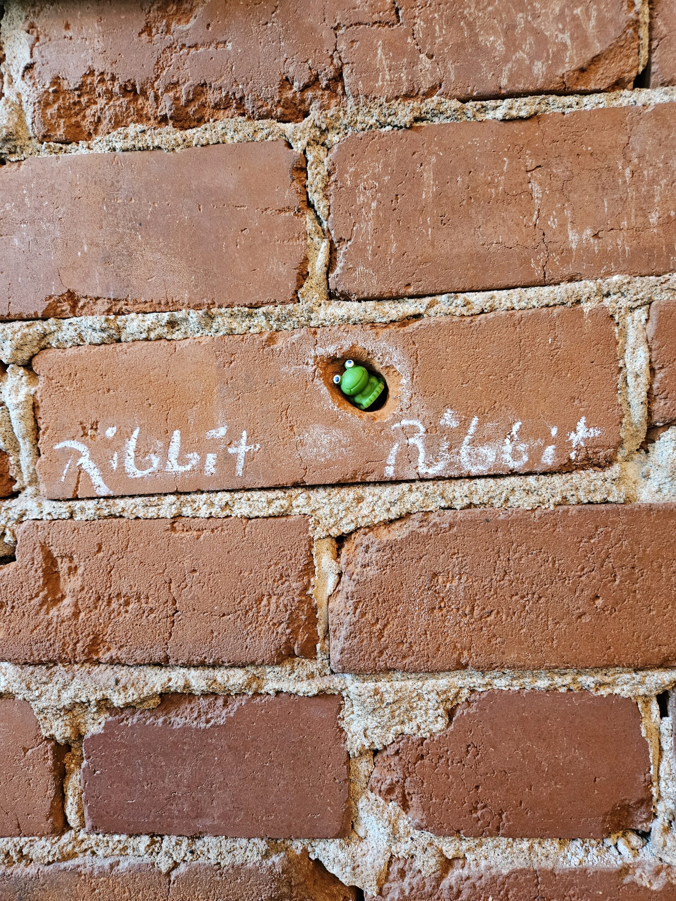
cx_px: 338
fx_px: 599
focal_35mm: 23
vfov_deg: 73.9
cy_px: 450
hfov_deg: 58.9
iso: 640
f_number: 1.8
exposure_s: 1/60
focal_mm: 5.4
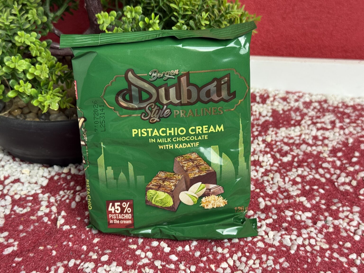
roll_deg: +0.3
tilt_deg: -36.3
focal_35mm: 48
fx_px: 505
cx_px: 182
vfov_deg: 30.3
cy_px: 136
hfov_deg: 39.7
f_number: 1.78
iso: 80
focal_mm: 6.76
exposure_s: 1/50
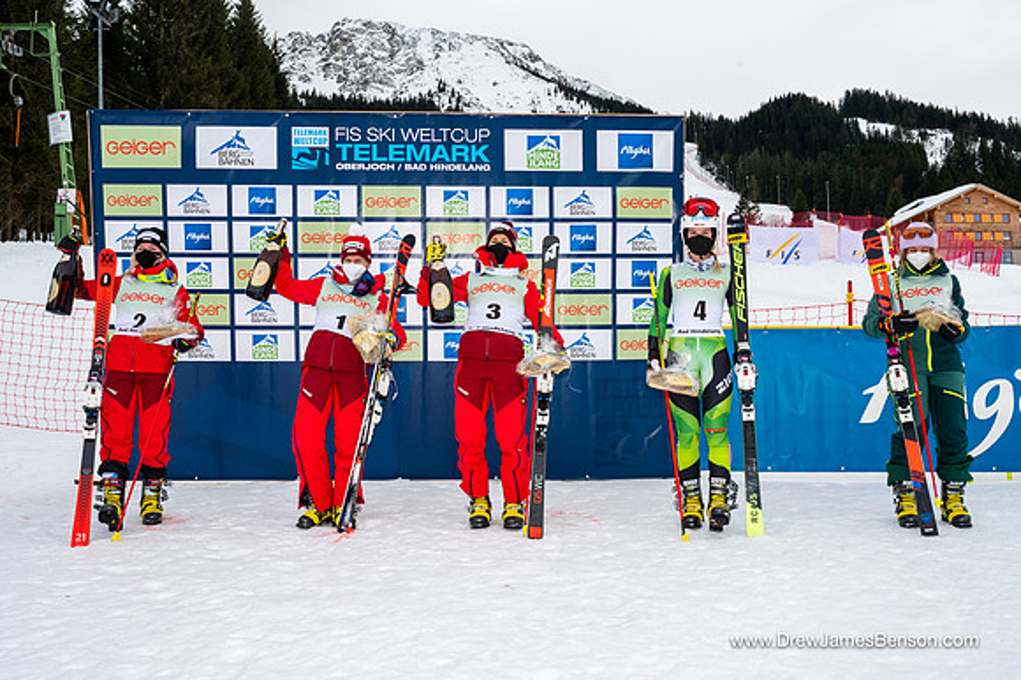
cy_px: 340
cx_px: 510
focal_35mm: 36
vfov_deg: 36.8
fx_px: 1020
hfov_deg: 53.2
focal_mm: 36
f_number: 14
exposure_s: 1/200
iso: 320
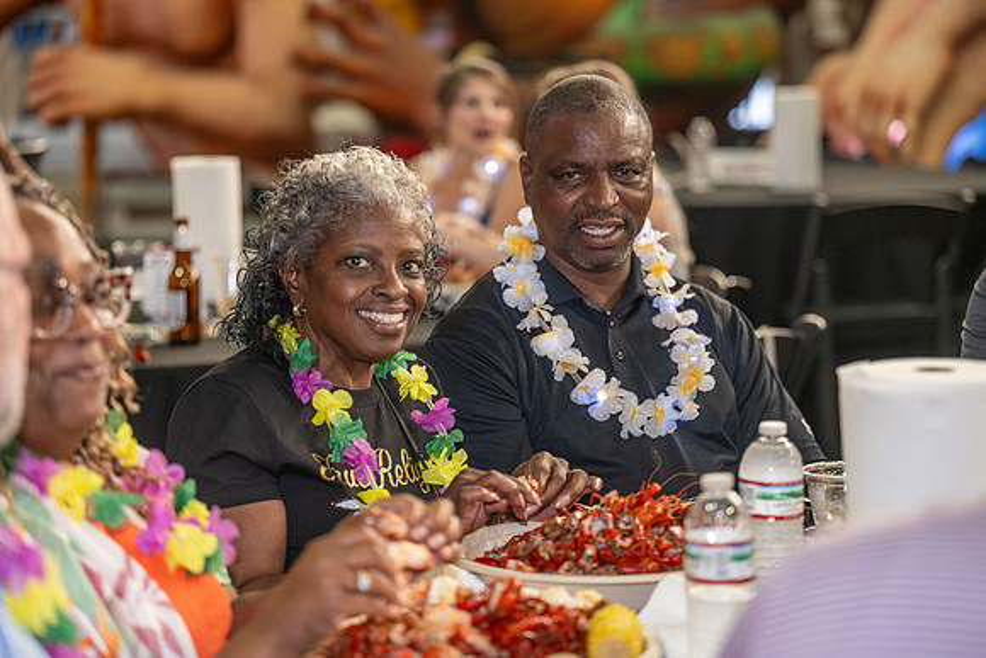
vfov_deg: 14.0
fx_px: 2685
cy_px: 329
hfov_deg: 20.8
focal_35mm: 98
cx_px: 493
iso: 500
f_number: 2.8
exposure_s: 1/100
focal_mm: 98
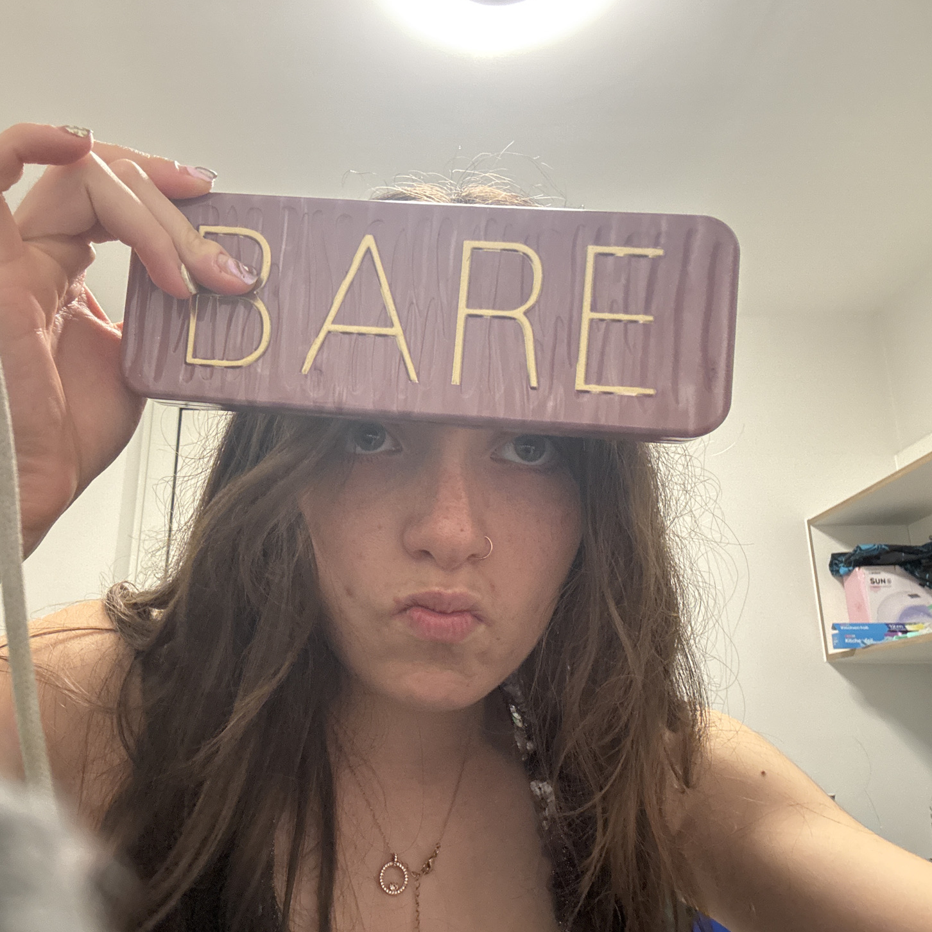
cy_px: 472
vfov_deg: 57.3
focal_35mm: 28
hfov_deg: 57.0
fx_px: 853
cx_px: 385
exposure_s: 1/25
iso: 320
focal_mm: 2.69
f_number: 1.9
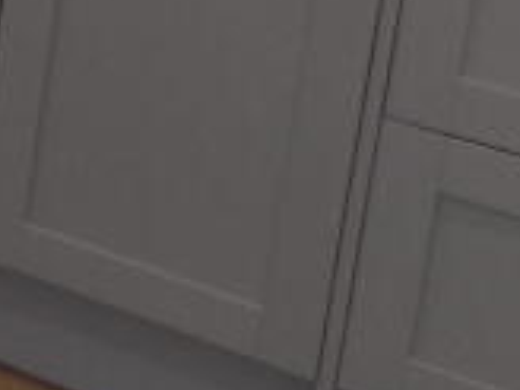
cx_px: -951
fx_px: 2163
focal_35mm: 144
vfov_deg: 9.7
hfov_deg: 10.5
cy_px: -330
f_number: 3.1
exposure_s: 1/40
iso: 80
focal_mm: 4
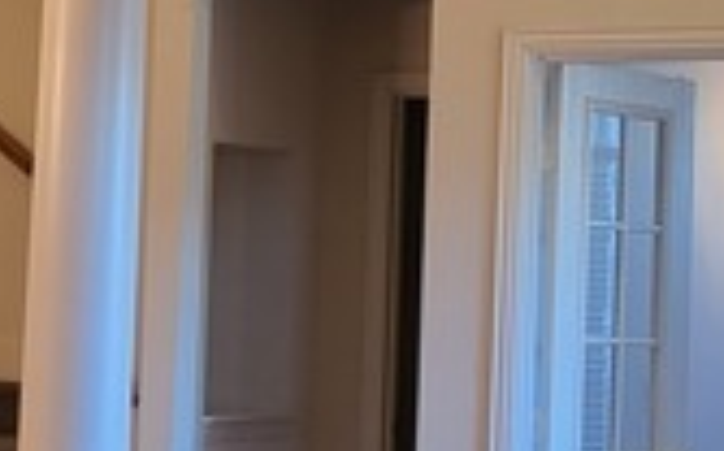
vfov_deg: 11.8
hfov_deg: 17.9
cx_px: -176
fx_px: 2168
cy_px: 104
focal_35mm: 110
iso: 200
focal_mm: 4.25
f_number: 1.8
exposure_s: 1/59
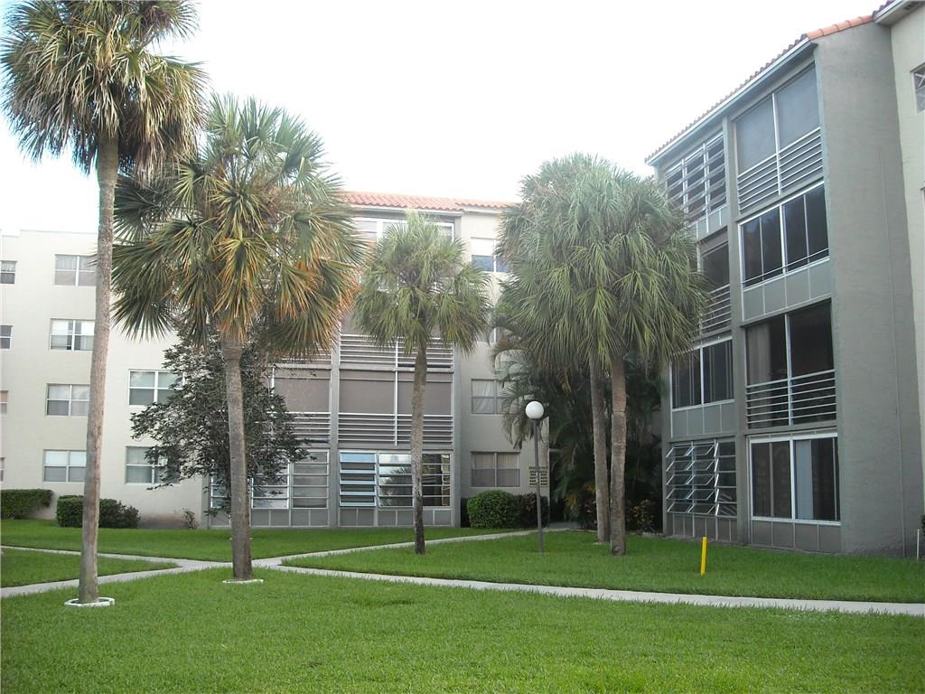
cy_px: 347
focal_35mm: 35
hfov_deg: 52.6
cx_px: 462
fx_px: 935
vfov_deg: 40.7
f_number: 2.8
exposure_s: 1/250
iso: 124
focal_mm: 5.7
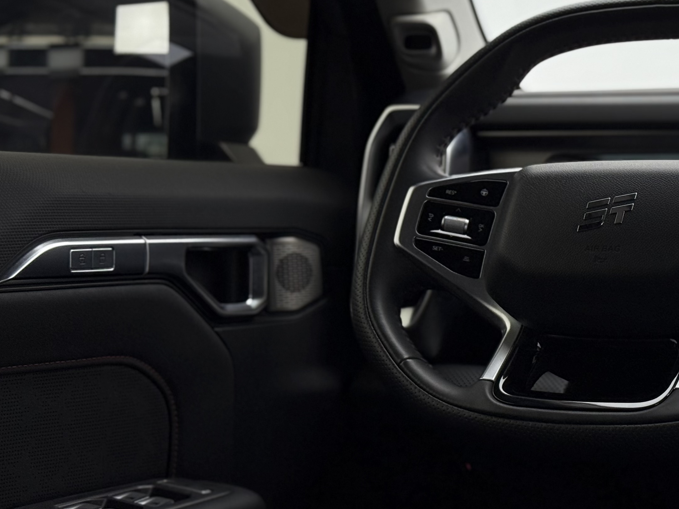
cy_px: 125
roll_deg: +0.0
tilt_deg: +0.5
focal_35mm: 89
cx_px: 622
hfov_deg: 21.5
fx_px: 1746
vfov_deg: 16.5
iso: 50
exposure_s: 1/194
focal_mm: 6.76
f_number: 1.78
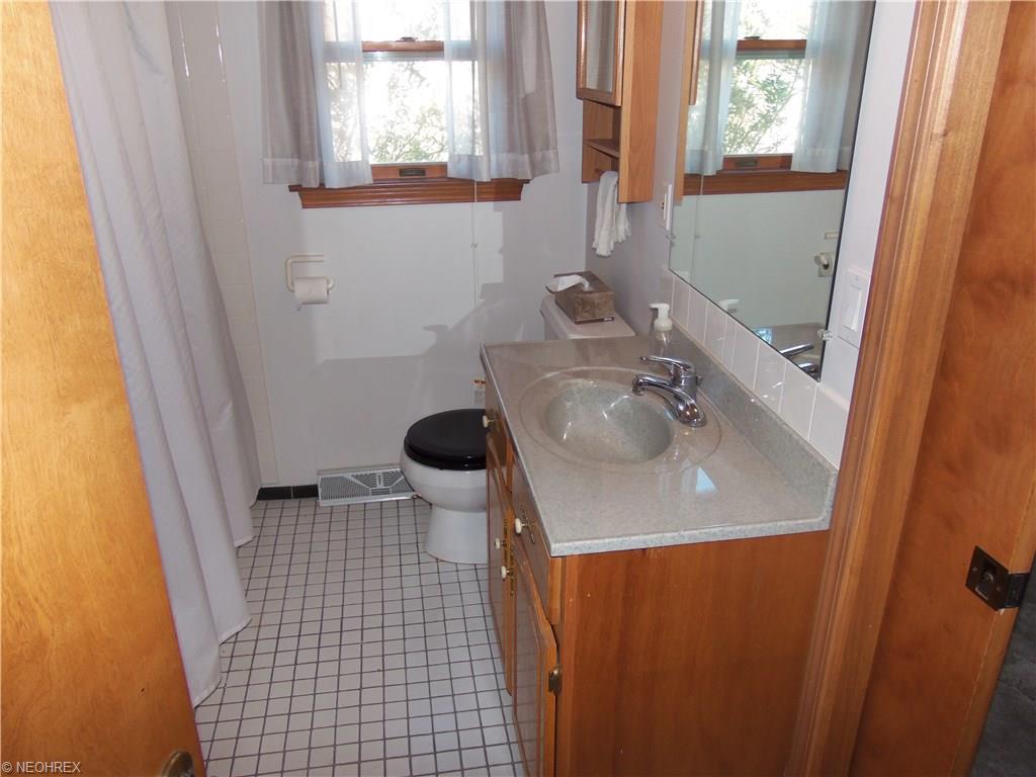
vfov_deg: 53.1
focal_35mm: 26
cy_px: 388
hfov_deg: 67.3
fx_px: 778
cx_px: 518
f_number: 3.2
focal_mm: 4.7
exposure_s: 1/40
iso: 100
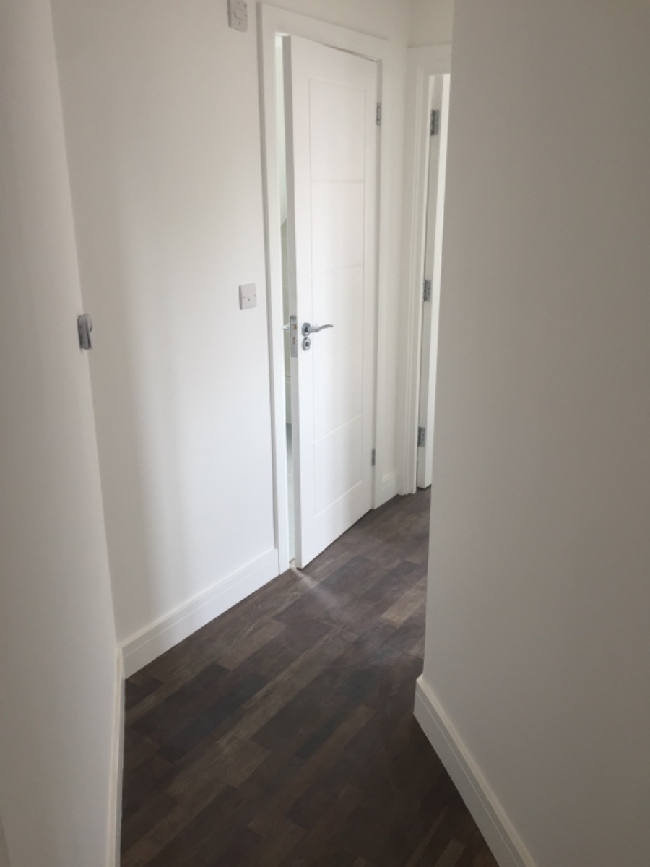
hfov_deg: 48.2
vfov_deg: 61.7
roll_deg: -0.4
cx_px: 325
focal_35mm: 29
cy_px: 434
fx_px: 726
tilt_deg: -18.6
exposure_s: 1/33
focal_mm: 4.15
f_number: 2.2
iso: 32
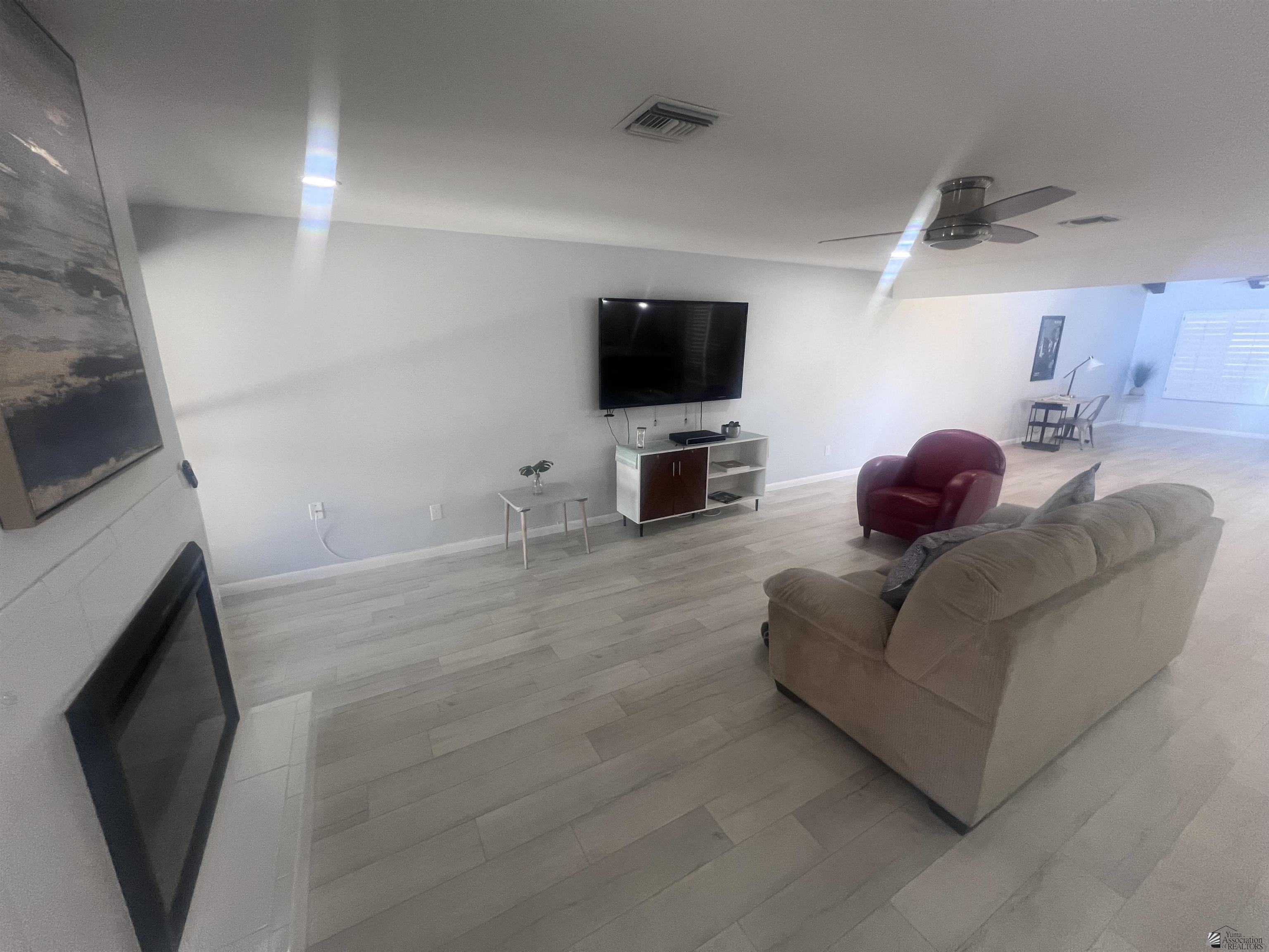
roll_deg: +1.4
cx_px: 634
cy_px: 476
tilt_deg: -15.3
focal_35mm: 13
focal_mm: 1.57
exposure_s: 1/60
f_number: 1.8
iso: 250
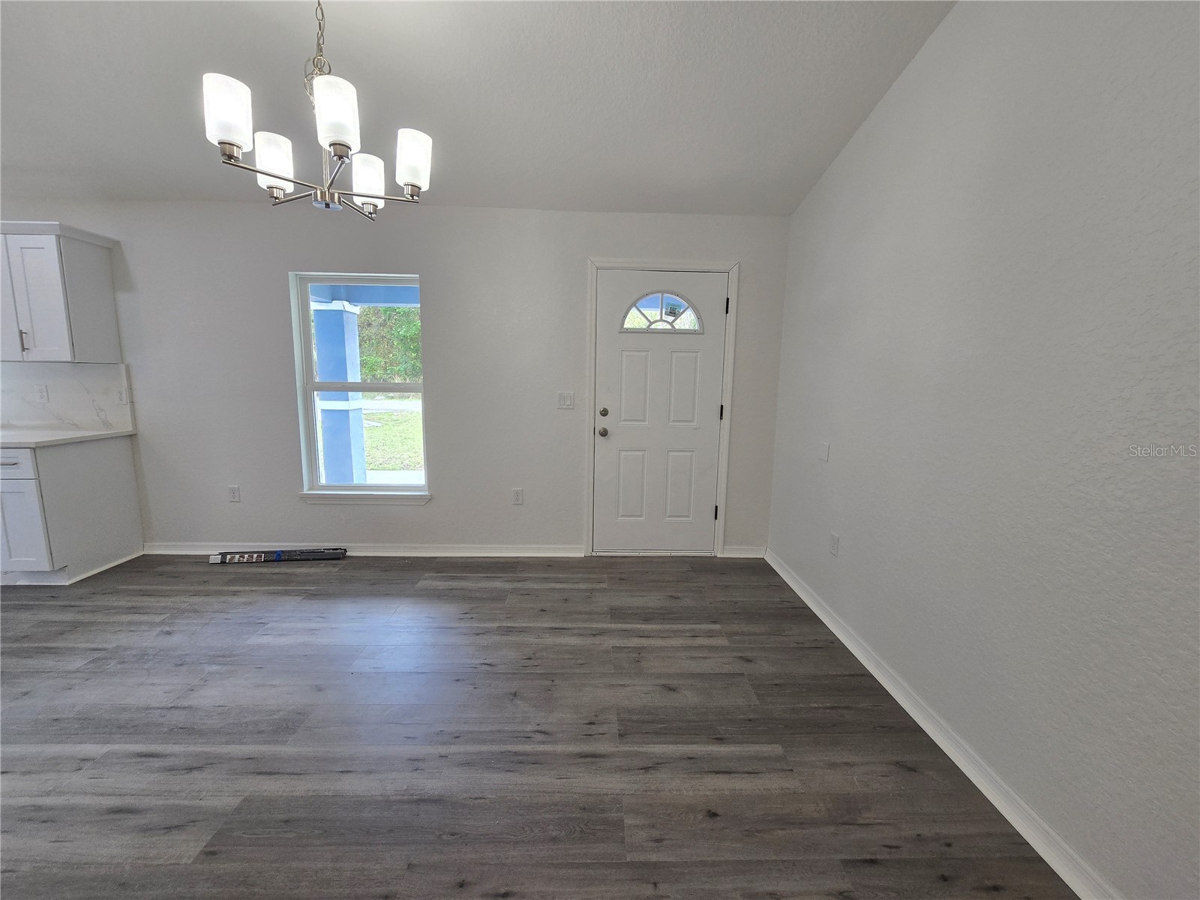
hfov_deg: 106.2
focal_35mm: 13
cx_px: 600
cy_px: 450
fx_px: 451
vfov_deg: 89.9
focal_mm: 2.2
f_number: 2.2
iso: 80
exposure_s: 1/120
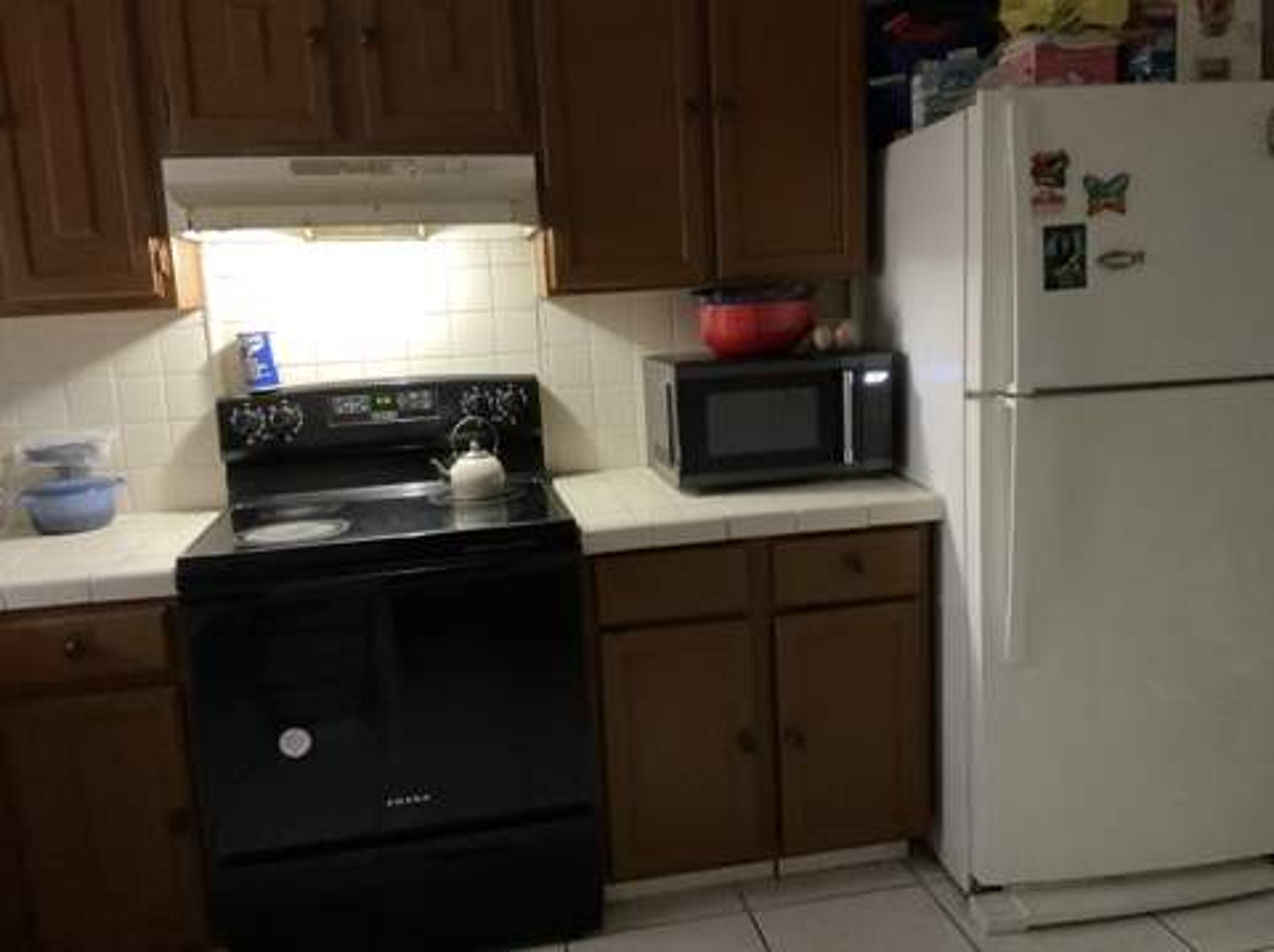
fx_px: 1066
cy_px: 476
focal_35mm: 29
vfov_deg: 48.2
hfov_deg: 61.7
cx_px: 637
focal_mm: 3
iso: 500
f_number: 1.8
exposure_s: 1/30
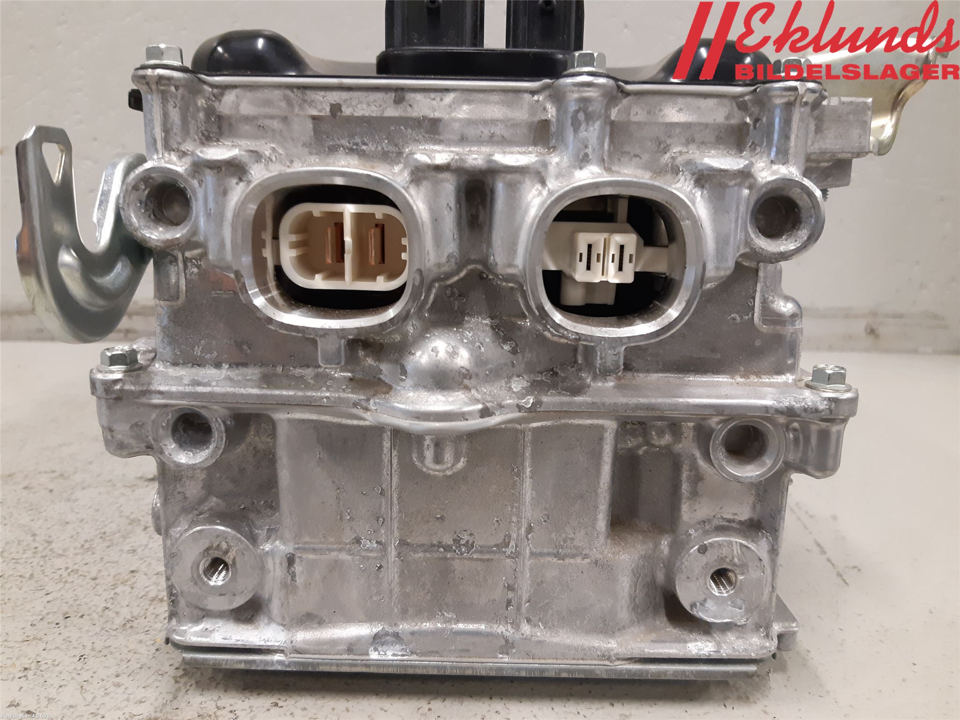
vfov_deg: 53.1
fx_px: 721
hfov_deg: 67.3
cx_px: 480
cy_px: 360
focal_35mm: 26
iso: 200
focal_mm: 3.93
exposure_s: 1/50
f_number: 1.7
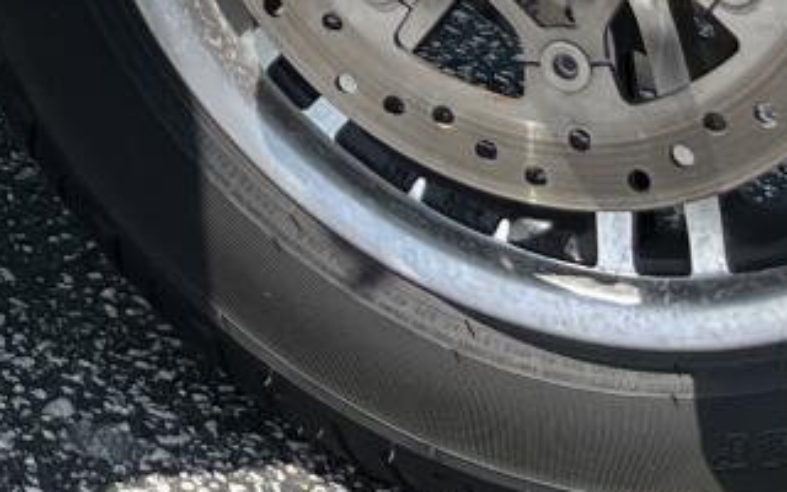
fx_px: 3689
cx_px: -743
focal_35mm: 172
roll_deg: -1.2
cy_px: -1129
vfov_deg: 6.7
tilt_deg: -6.6
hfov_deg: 11.1
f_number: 1.6
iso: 50
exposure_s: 1/1832
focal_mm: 5.1
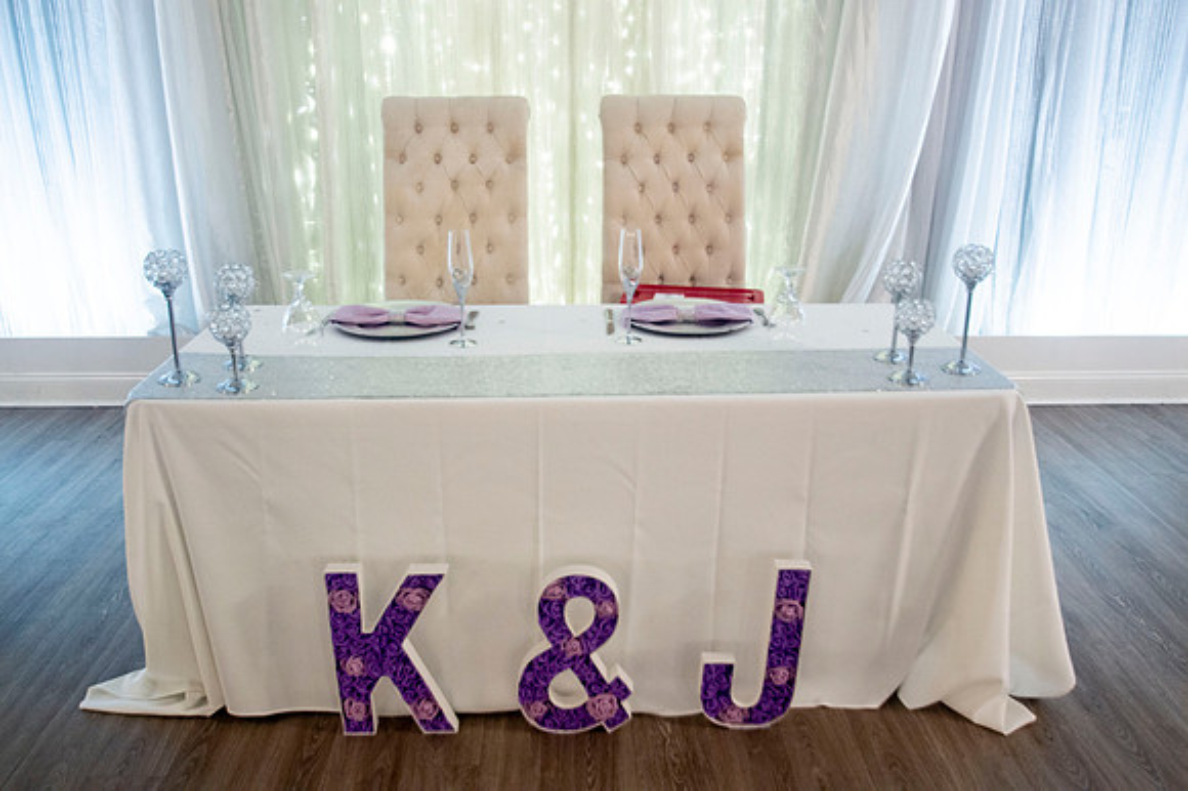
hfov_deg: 64.6
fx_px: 940
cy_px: 396
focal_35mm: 28
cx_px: 594
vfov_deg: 45.6
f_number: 4.5
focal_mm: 19
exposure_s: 1/25
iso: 800
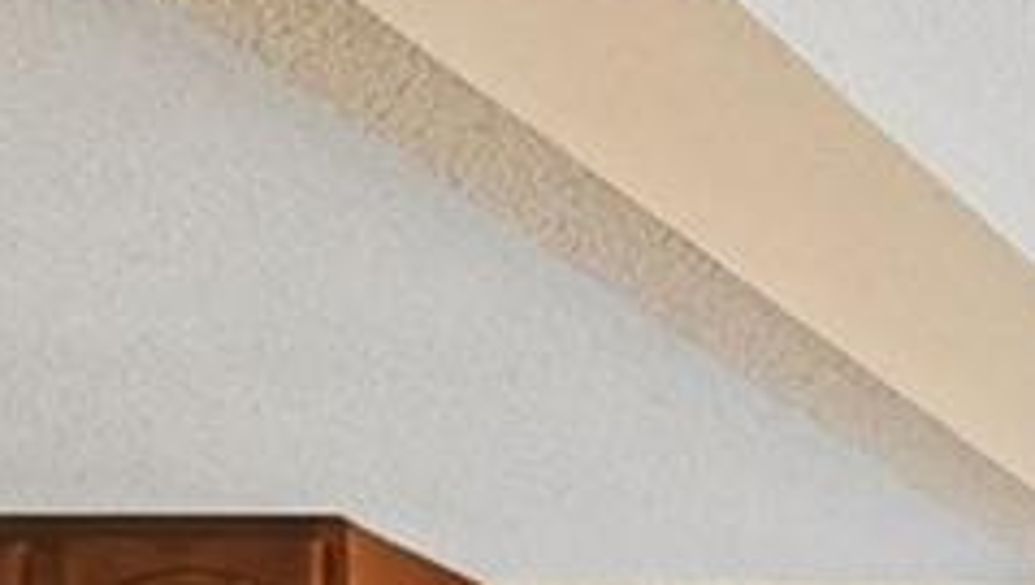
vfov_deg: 10.6
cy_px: 1413
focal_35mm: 98
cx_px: 2408
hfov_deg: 14.8
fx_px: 2692
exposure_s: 1/125
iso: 400
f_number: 10
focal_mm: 14
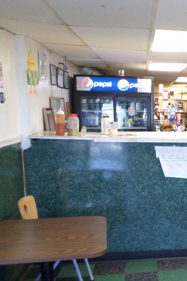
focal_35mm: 47
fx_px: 366
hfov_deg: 25.6
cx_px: 227
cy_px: 164
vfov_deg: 41.8
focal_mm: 4.5
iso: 200
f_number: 2.5
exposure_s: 1/30
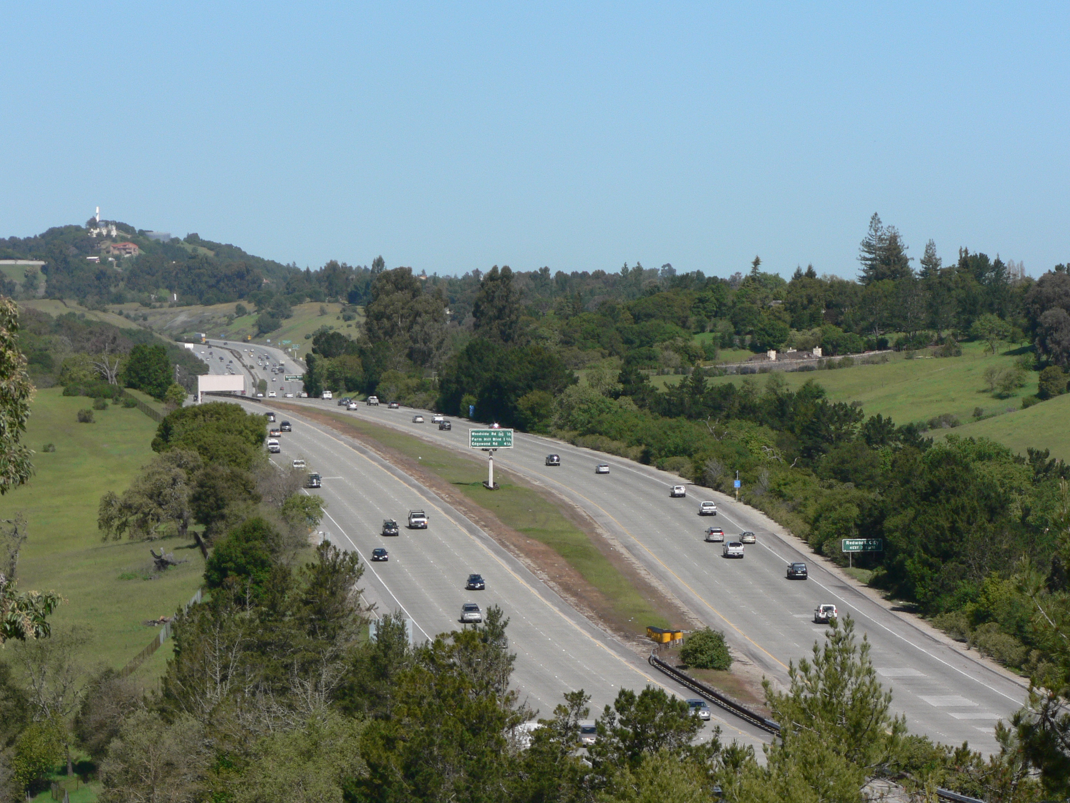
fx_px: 5286
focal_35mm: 171
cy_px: 402
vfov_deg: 8.7
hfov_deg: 11.6
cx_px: 535
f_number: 5.6
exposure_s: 1/500
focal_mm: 28.6
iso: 80
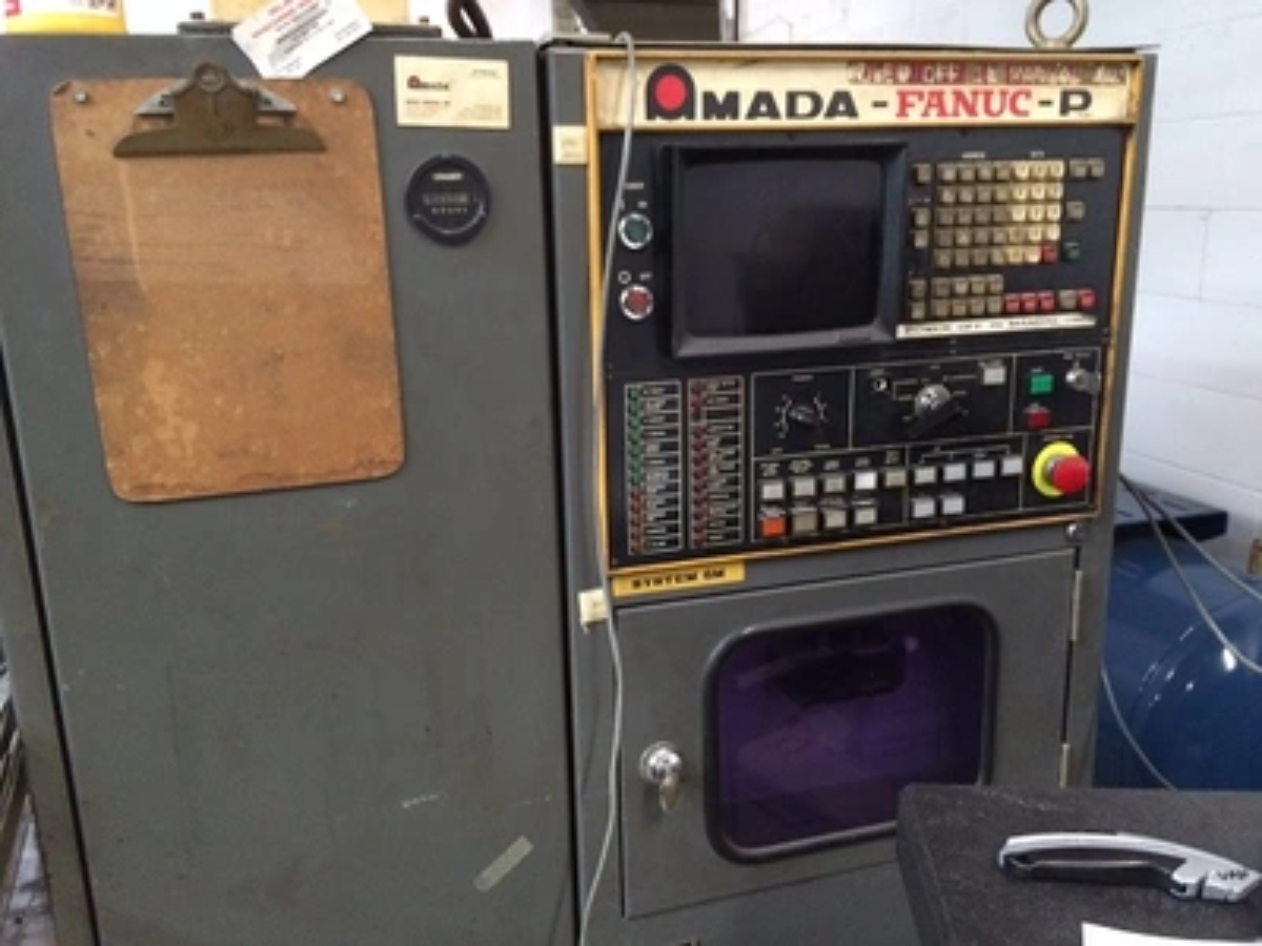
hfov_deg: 61.7
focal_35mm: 29
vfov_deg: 48.2
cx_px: 631
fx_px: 1057
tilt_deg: -14.5
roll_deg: +2.5
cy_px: 473
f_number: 2.2
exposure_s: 1/15
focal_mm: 4.15
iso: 320
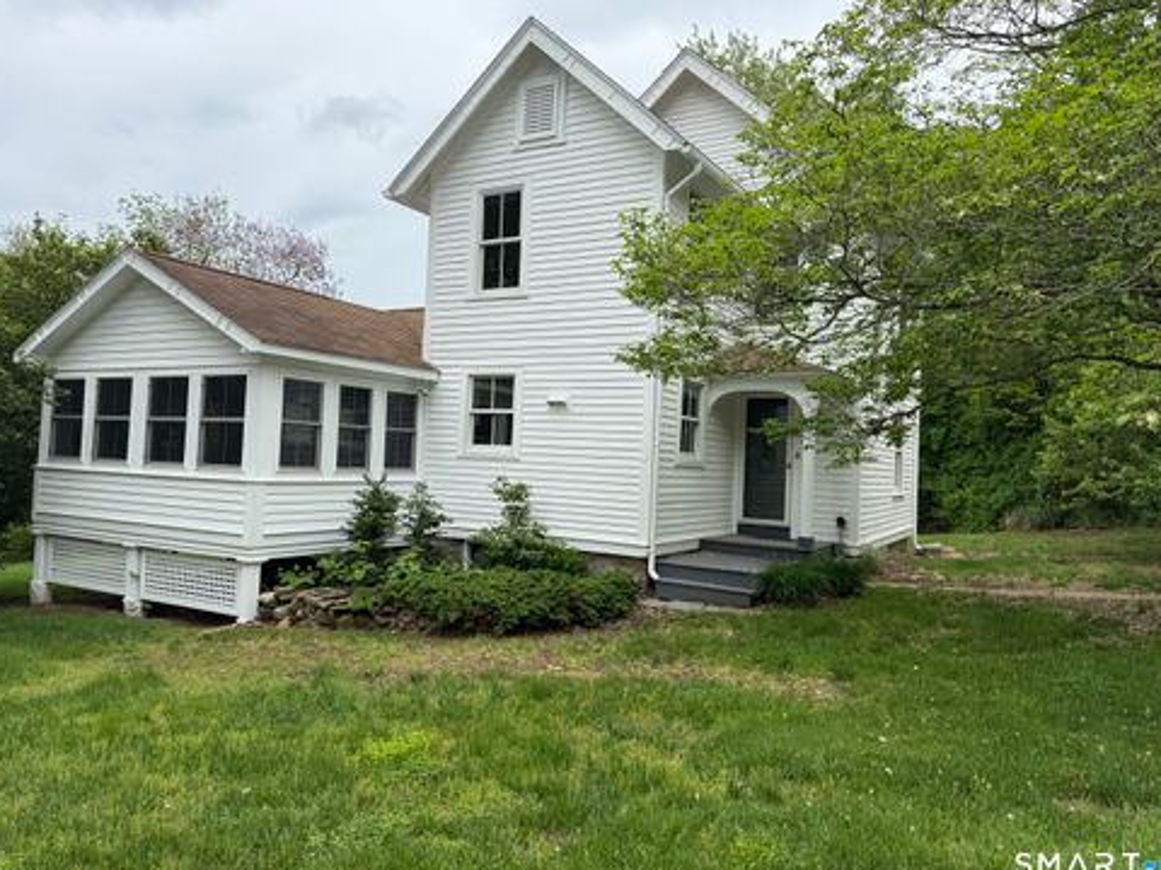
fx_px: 838
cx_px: 590
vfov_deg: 54.9
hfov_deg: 69.4
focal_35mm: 25
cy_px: 431
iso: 80
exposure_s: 1/2000
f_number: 1.78
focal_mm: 6.76
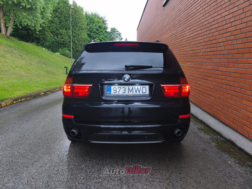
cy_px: 94
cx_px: 126
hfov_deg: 73.9
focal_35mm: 23
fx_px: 167
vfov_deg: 58.9
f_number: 1.65
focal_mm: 6.14
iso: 200
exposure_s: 1/99.9
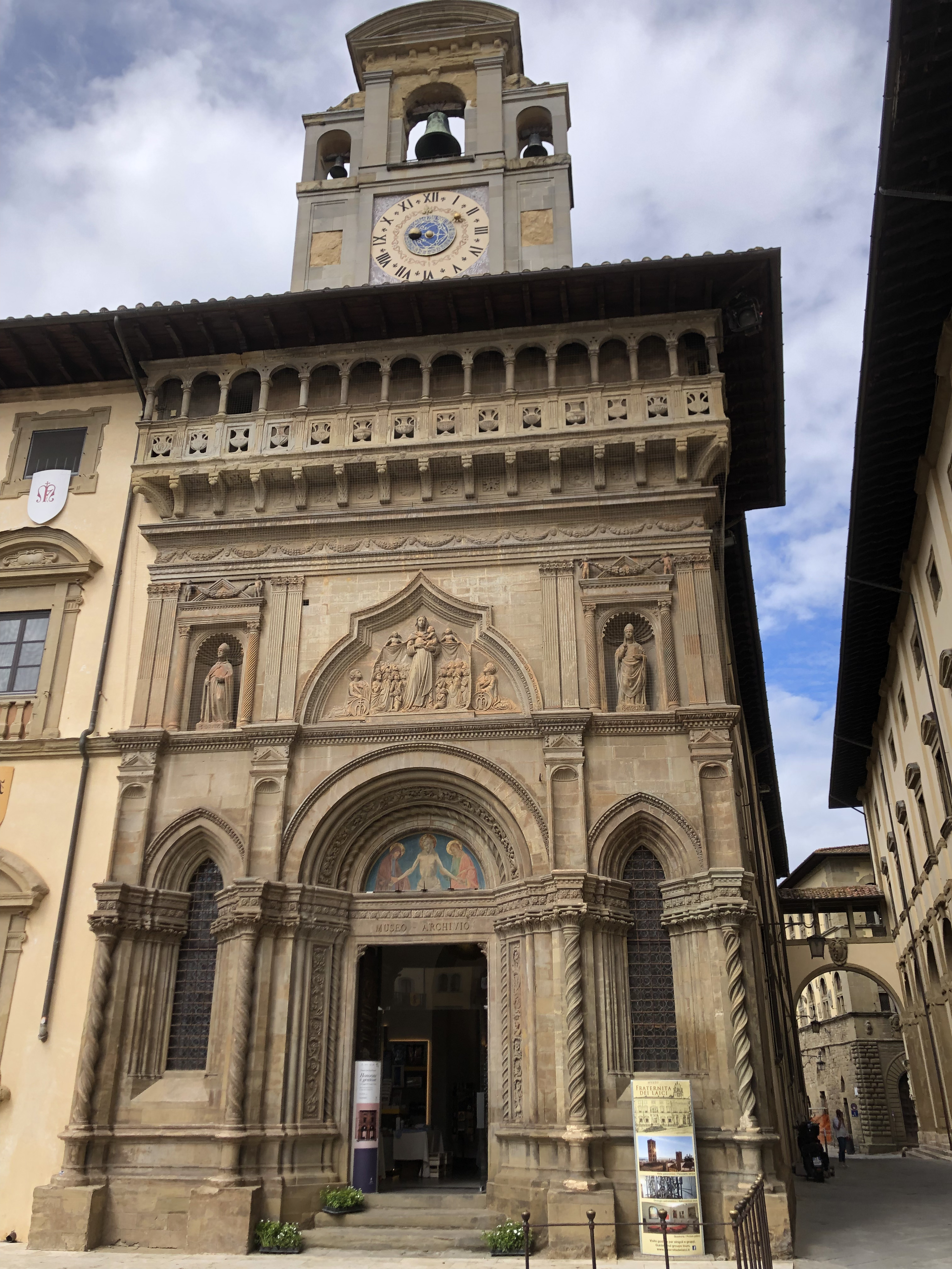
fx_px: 1027
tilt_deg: +24.3
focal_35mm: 28
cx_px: 476
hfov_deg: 49.7
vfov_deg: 63.4
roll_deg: +0.2
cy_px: 634
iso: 20
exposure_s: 1/1279
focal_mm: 4
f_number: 1.8
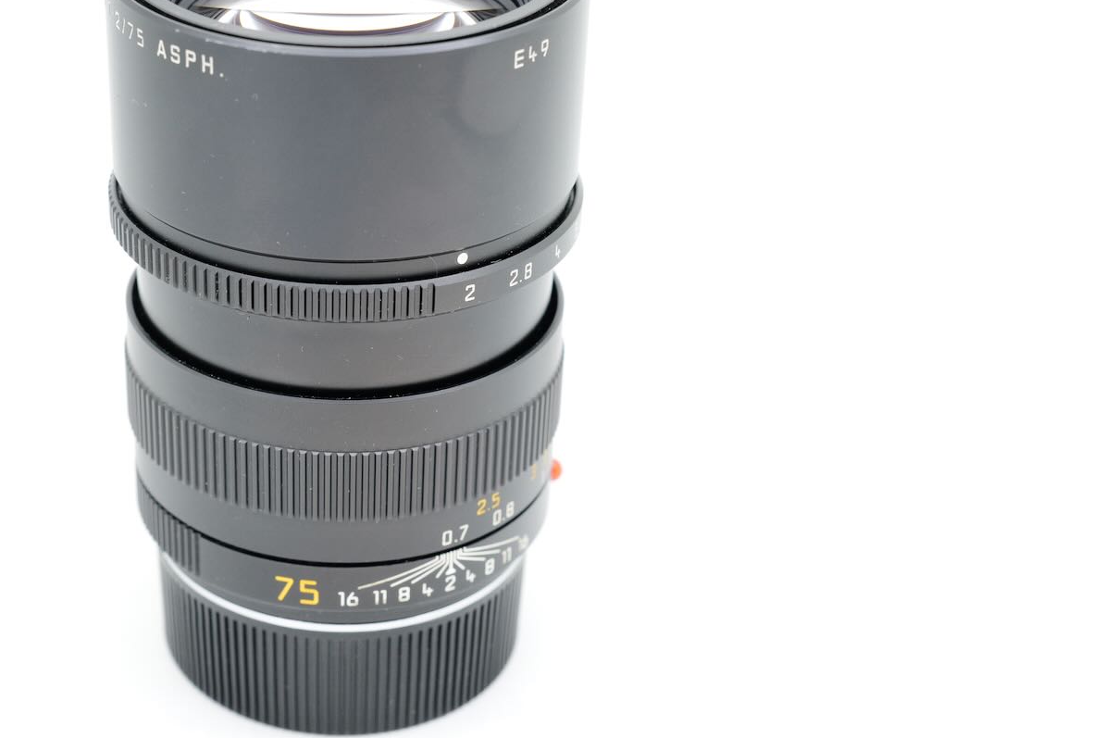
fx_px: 2211
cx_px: 351
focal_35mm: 72
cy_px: 356
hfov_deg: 27.9
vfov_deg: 18.9
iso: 800
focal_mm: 43
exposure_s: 1/60
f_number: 8
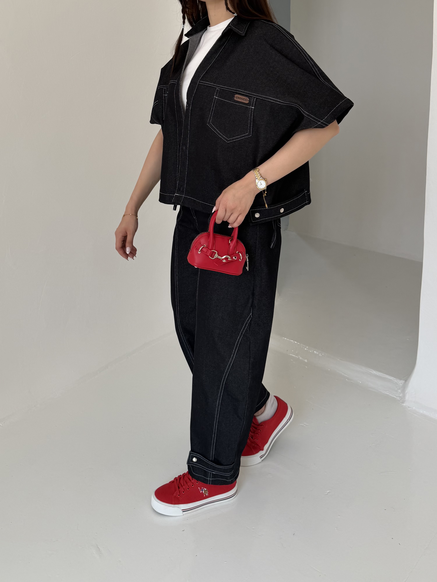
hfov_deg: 56.8
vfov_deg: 71.6
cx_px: 218
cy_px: 291
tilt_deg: -11.9
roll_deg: +1.1
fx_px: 404
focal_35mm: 24
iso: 80
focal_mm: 6.76
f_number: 1.78
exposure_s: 1/309
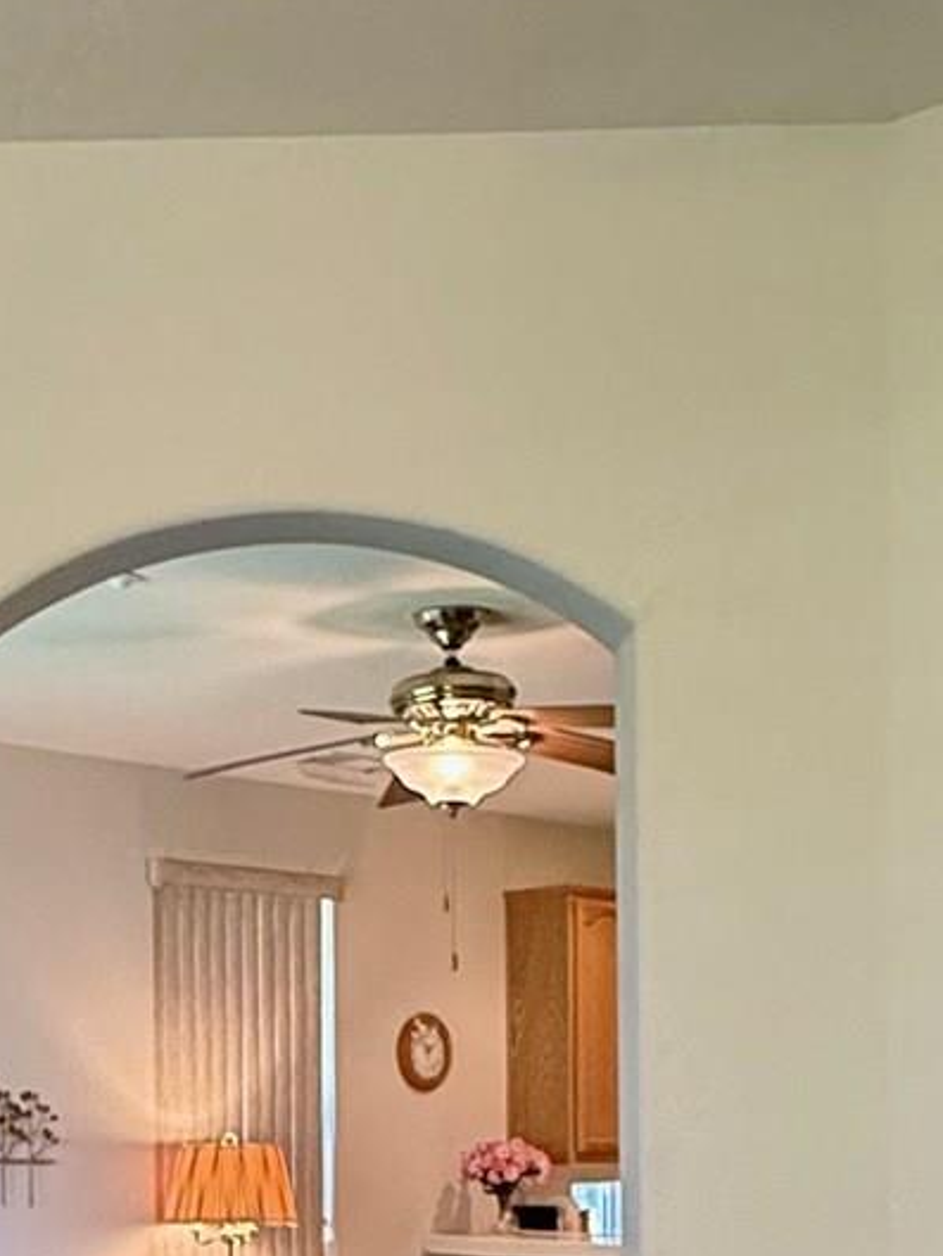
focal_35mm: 61
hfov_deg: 23.6
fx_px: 2215
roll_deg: +0.8
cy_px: 1152
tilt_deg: +0.0
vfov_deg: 30.2
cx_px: 164
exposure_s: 1/60
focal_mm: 2.22
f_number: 2.2
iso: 400
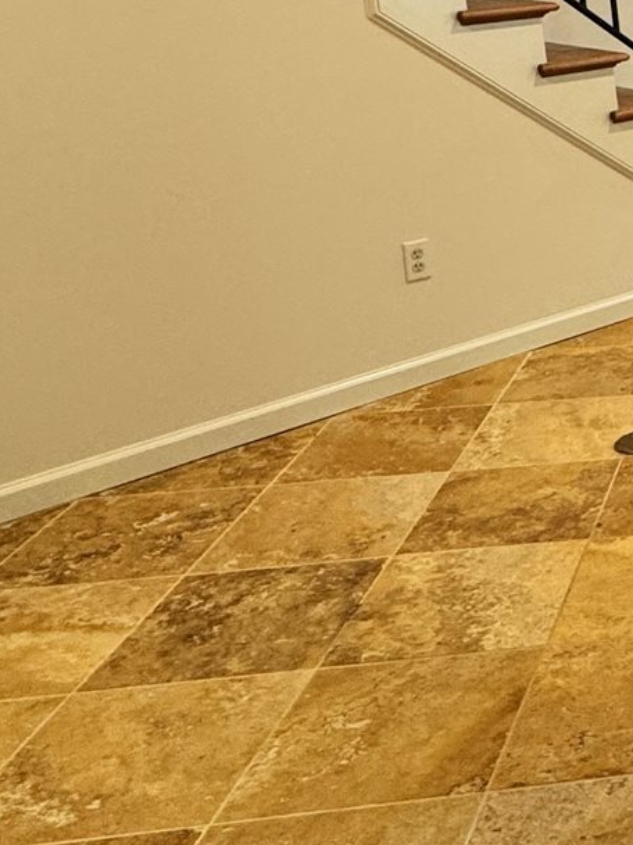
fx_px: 1294
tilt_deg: -15.3
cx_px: 1123
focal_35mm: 53
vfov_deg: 35.3
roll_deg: -0.1
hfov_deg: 20.2
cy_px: 204
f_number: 2.2
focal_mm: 2.22
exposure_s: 1/60
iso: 200
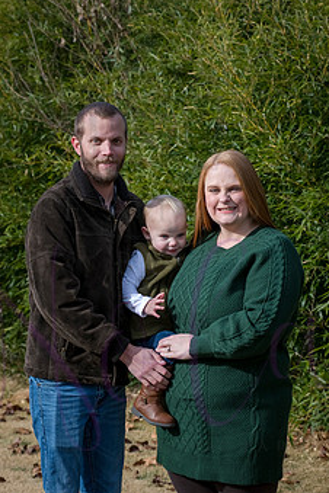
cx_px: 160
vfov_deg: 17.9
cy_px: 260
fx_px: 1563
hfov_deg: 12.0
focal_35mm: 114
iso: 400
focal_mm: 86
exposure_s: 1/1000
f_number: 8
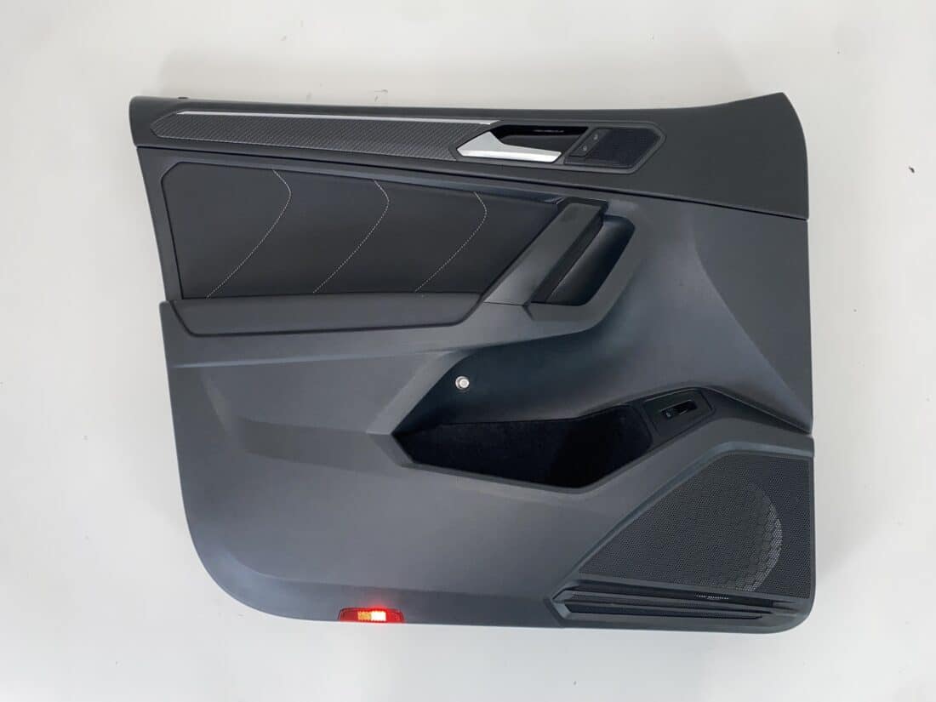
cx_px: 468
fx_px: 703
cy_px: 351
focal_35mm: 26
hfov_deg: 67.3
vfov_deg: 53.1
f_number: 1.8
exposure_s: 1/100
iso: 80
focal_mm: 4.25
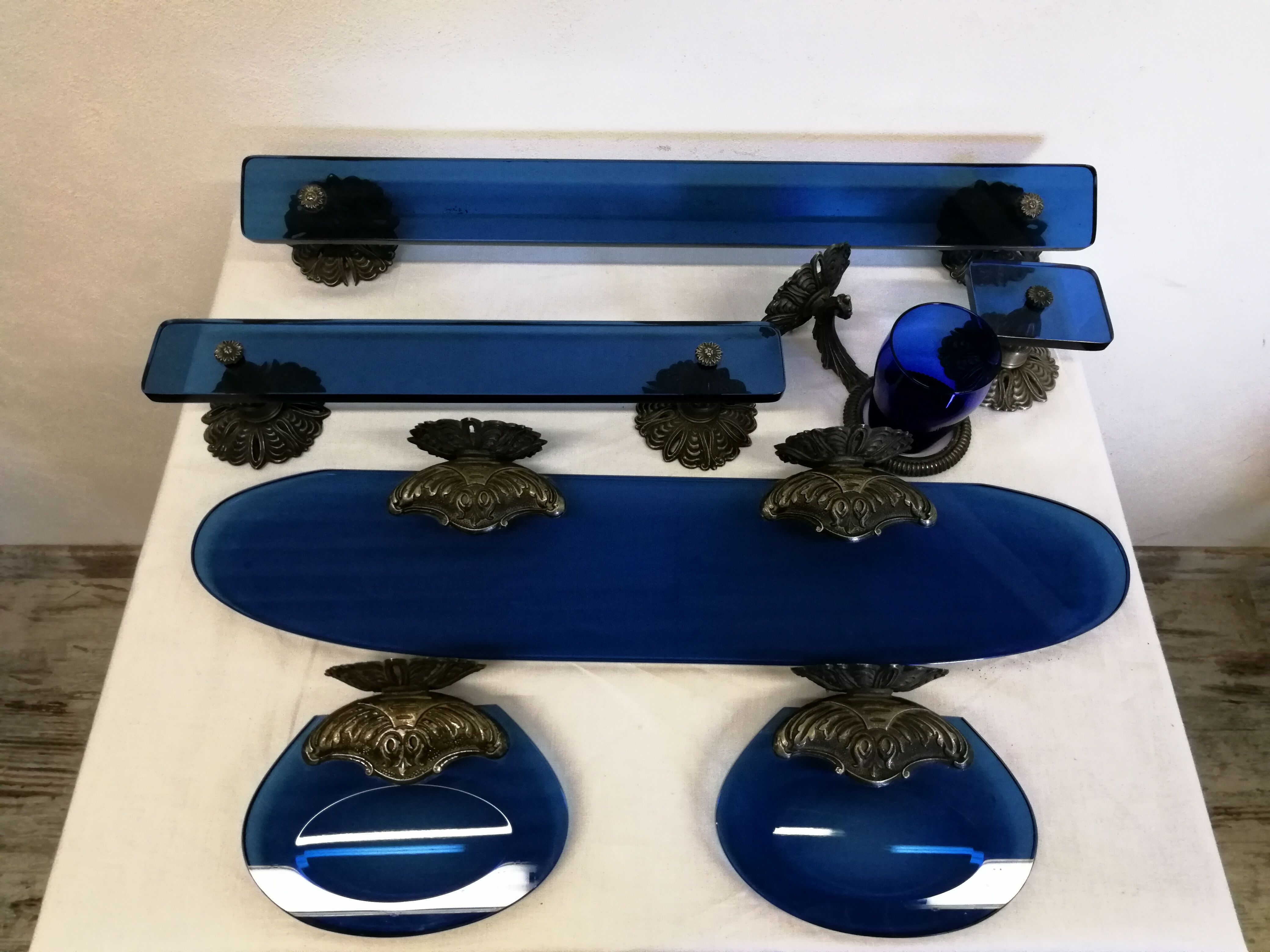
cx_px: 635
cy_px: 476
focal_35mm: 24
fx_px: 881
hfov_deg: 71.6
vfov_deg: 56.8
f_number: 2.2
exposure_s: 1/50
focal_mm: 2.38
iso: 100
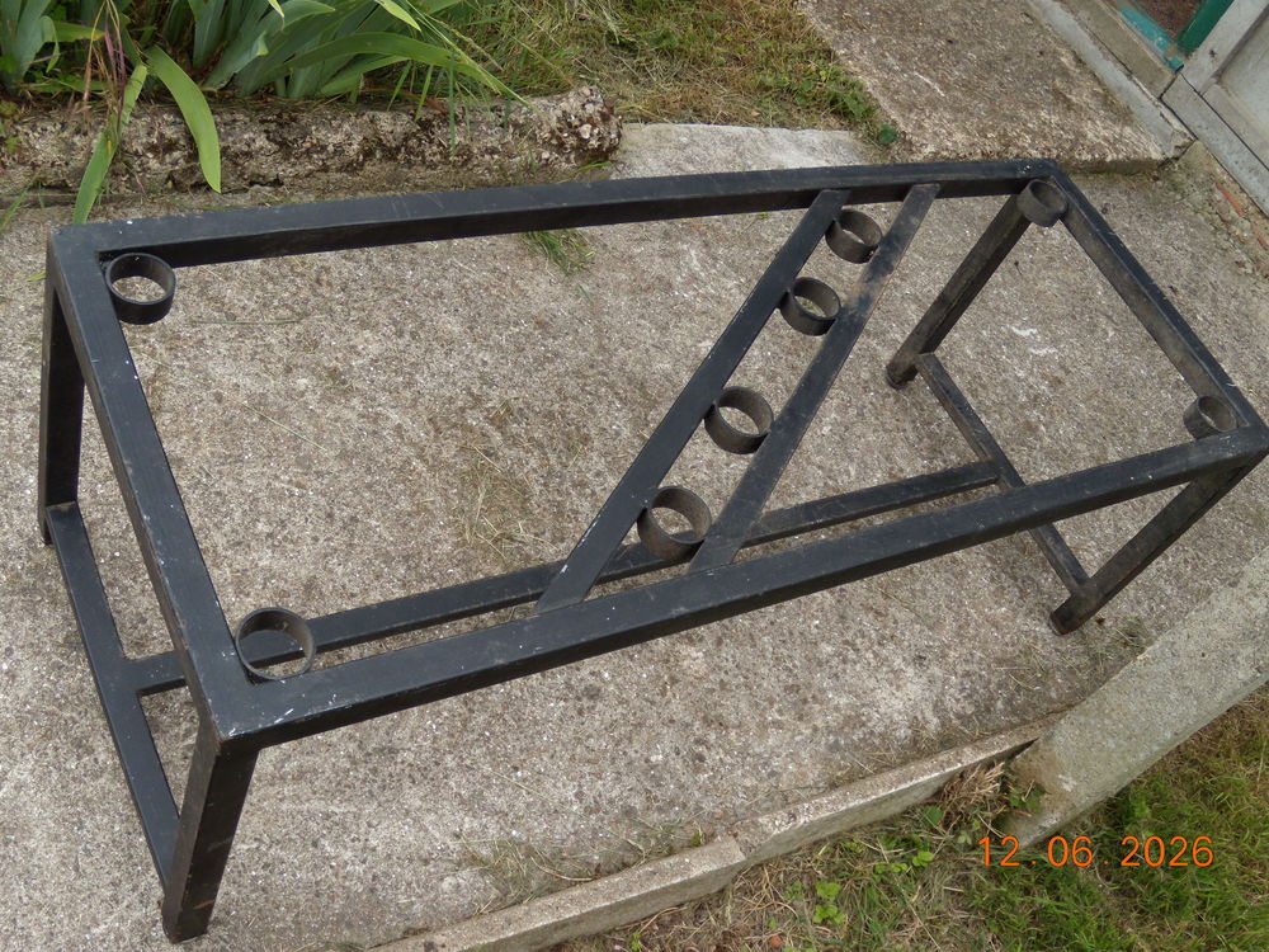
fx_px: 1320
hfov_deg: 51.4
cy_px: 476
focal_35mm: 36
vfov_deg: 39.7
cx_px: 634
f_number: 3.6
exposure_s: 1/160
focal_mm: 6.4
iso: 80
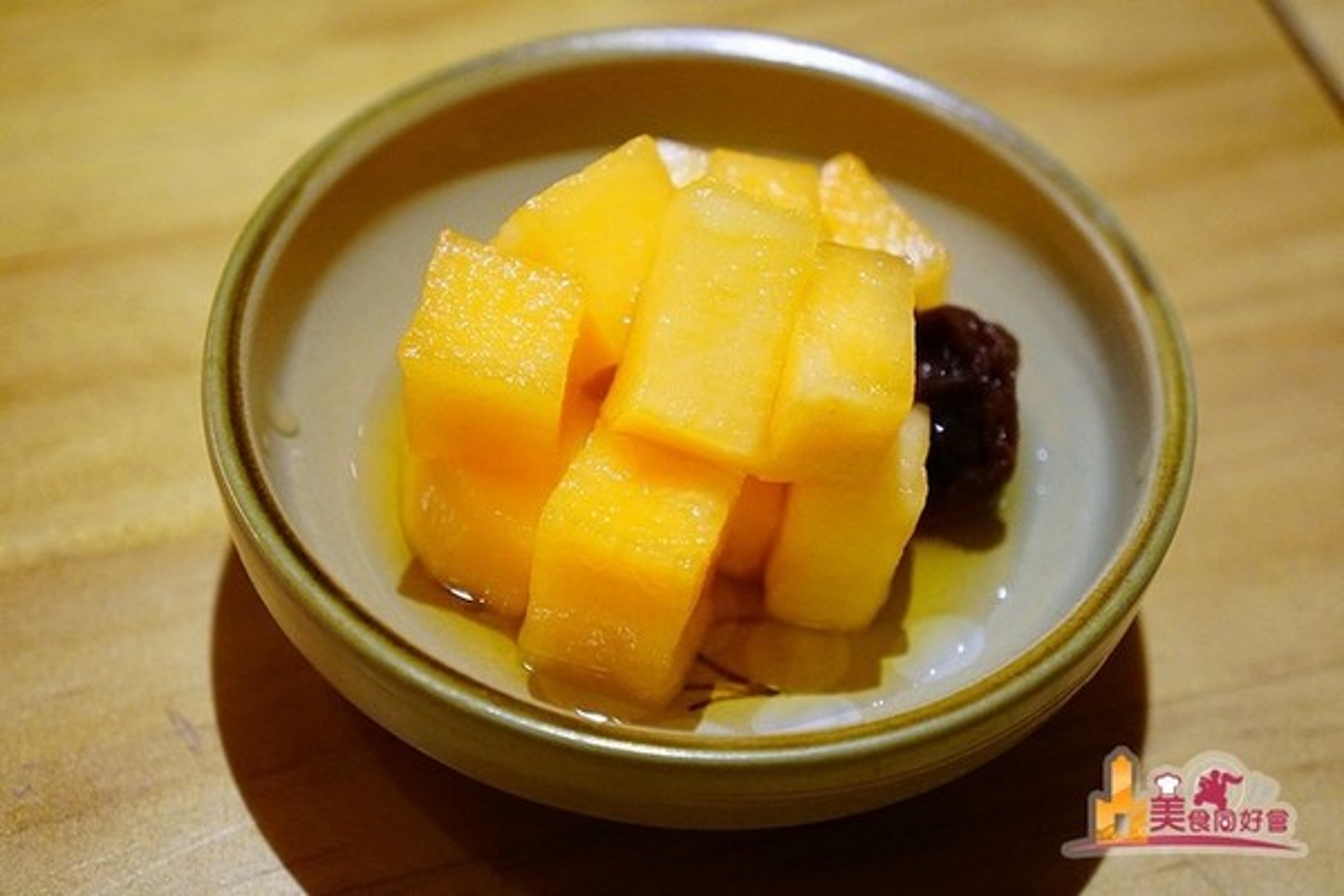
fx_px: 2240
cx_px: 672
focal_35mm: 60
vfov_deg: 22.6
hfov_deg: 33.4
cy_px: 448
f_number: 4.5
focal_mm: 40
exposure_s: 1/80
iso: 3200
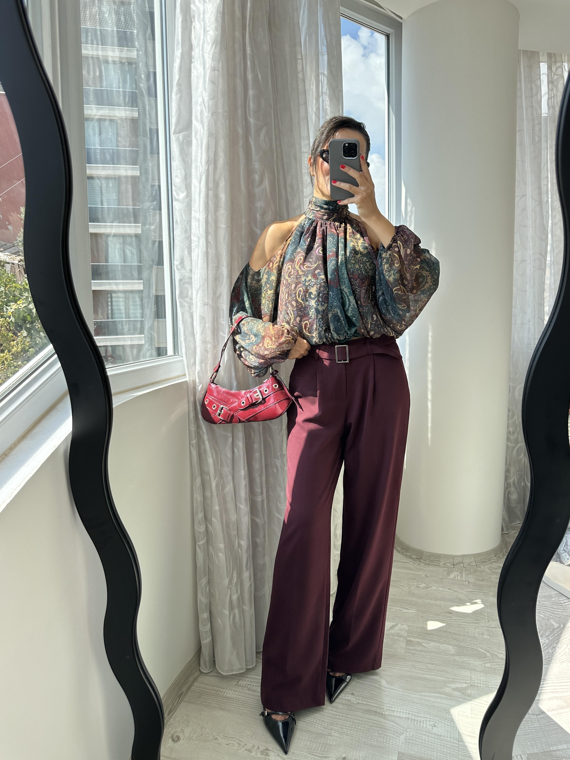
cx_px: 285
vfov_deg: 71.6
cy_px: 380
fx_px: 527
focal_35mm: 24
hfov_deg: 56.8
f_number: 1.78
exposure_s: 1/1562
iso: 80
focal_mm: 6.86
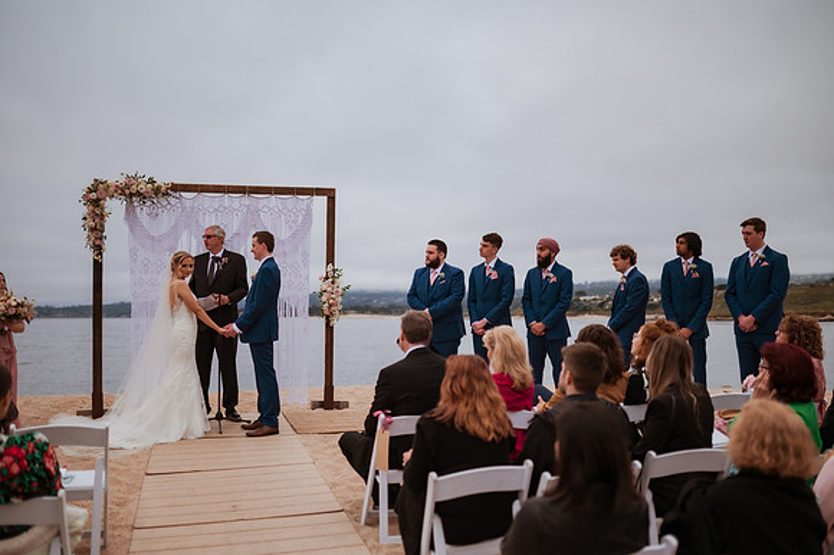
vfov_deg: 37.5
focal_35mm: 35
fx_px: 818
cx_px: 417
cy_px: 278
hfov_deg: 54.0
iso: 500
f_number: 1.4
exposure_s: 1/5000
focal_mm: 35
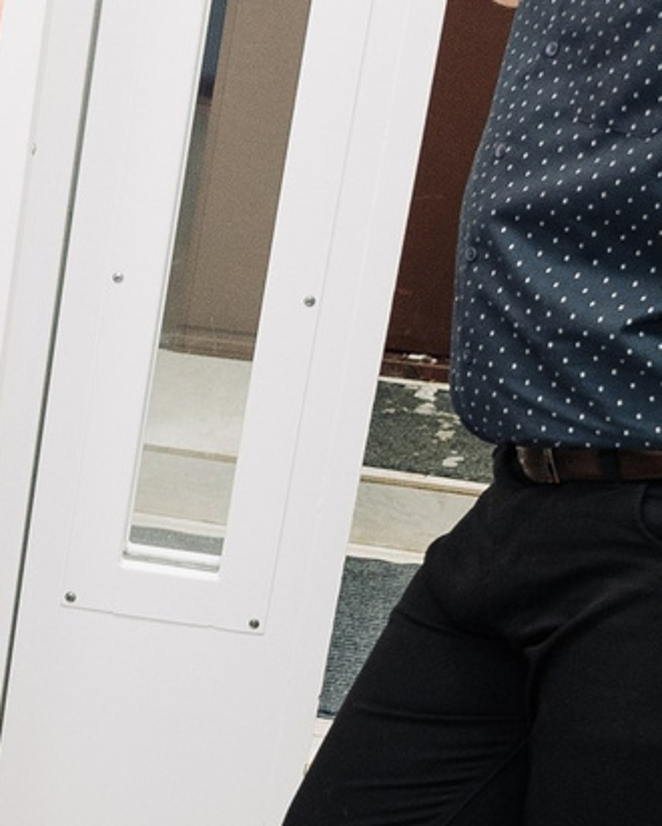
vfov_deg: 13.6
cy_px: 773
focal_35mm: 140
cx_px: -845
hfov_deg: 9.9
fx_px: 3426
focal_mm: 24
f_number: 3.5
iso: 500
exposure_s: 1/80
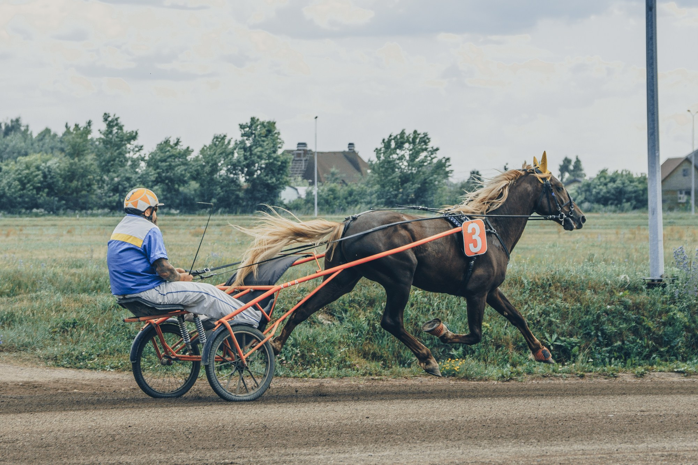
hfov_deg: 13.9
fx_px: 2872
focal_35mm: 148
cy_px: 182
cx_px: 366
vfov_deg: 9.3
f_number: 4
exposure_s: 1/800
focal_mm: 70
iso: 50
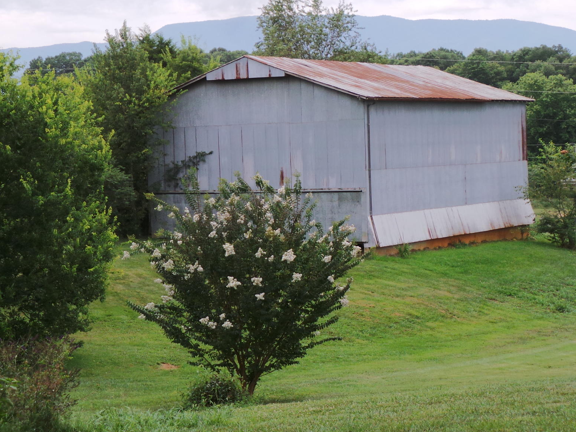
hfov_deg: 19.6
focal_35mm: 100
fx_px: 1664
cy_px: 189
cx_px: 303
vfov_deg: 14.8
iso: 100
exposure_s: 1/400
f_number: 3.8
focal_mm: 13.9
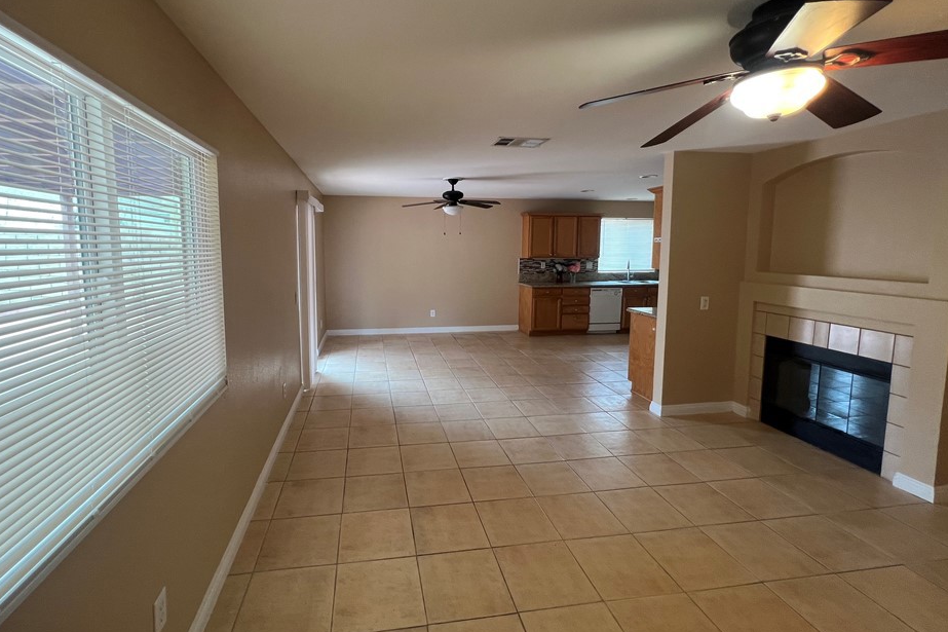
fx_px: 395
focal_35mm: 15
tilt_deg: -5.9
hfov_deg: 100.1
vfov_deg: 77.1
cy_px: 284
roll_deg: +0.4
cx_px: 432
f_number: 1.8
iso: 125
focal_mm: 1.57
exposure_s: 1/60
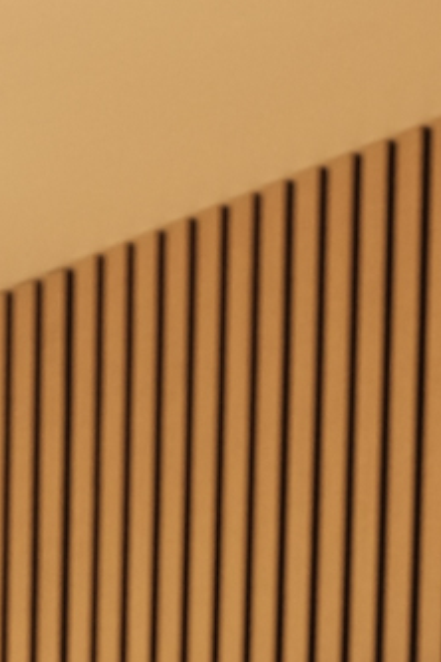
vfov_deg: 8.1
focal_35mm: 180
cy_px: 2457
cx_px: 264
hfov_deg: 7.6
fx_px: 3307
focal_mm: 16
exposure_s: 1/125
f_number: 2.8
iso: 400
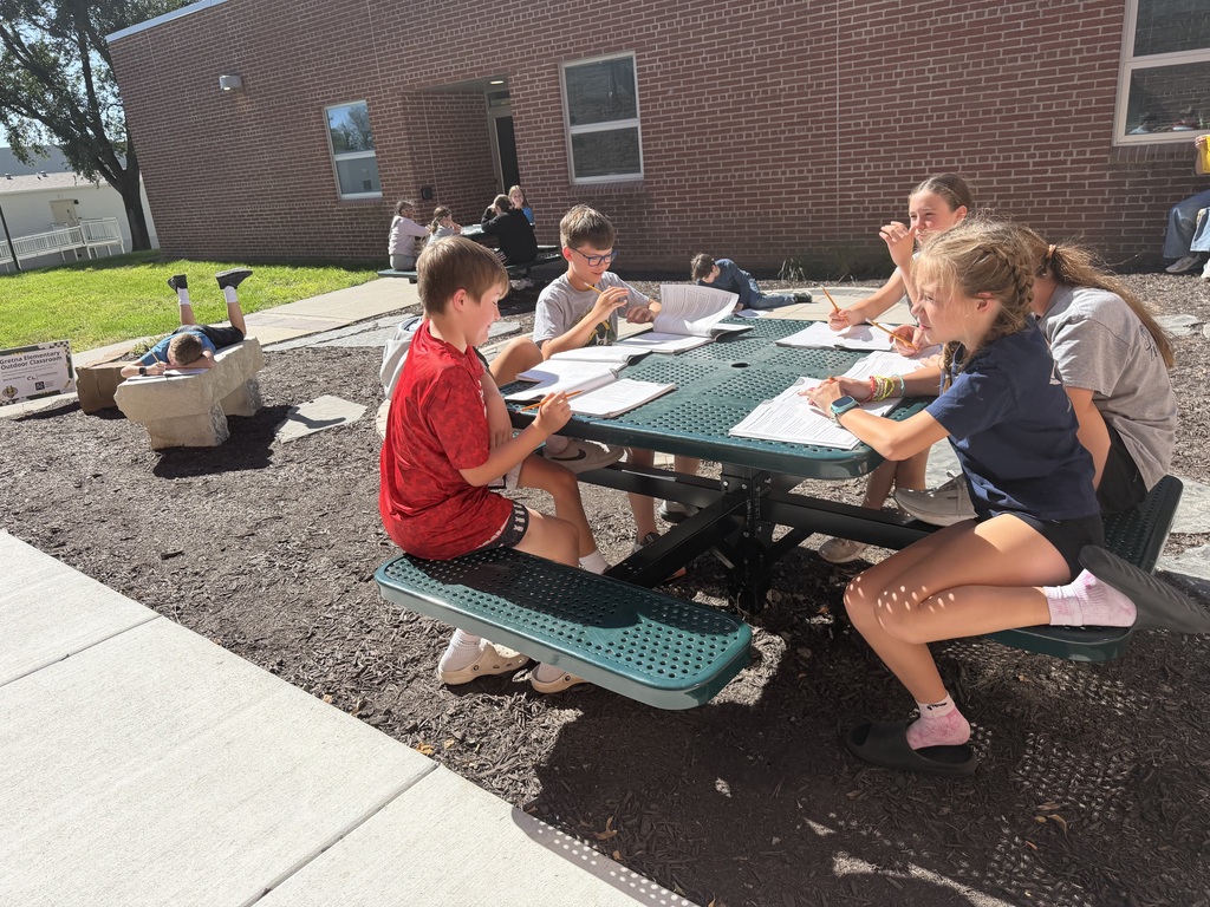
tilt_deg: -19.0
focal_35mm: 24
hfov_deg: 71.6
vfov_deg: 56.8
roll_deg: +6.5
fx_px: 839
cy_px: 454
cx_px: 605
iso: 100
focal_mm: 6.76
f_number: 1.78
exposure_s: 1/3953
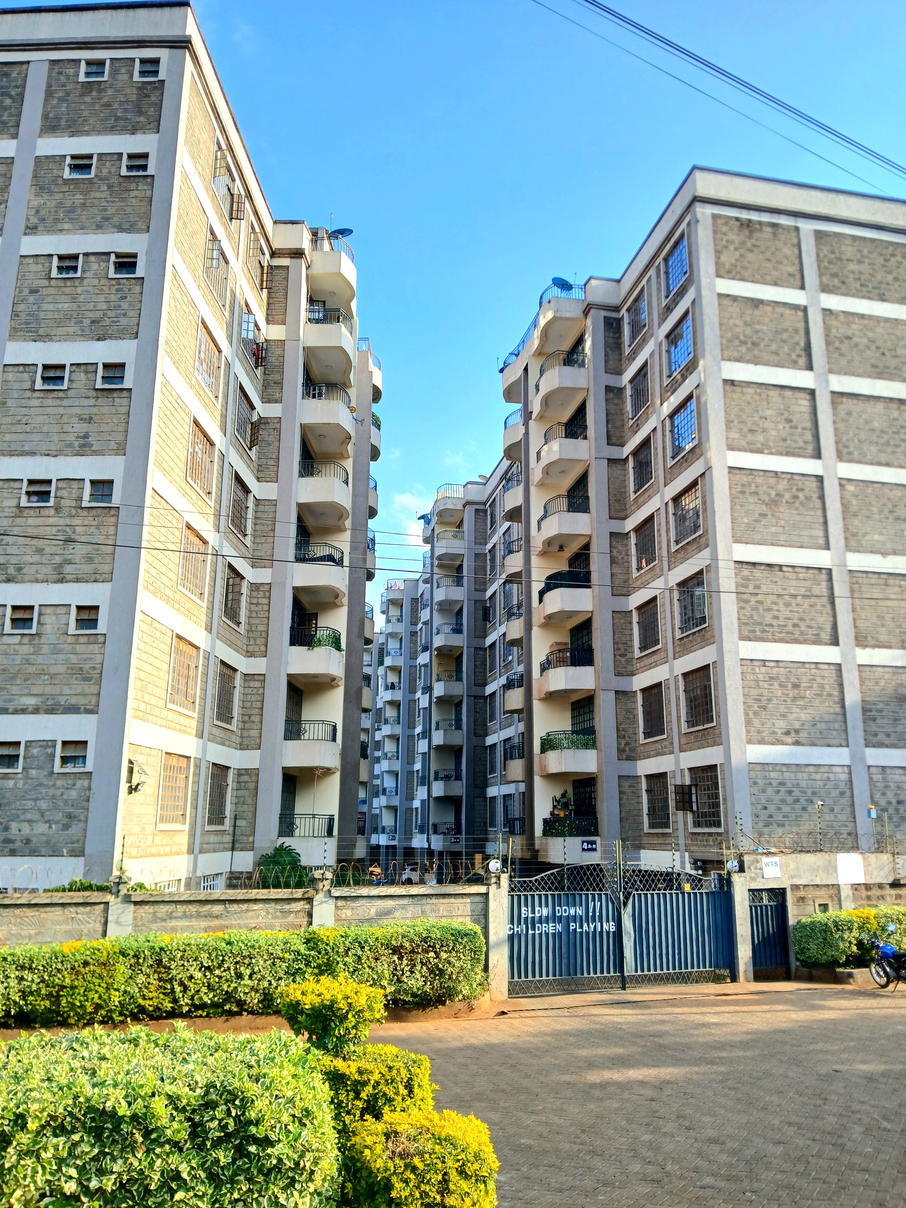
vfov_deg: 67.3
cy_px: 604
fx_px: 907
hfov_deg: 53.1
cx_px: 453
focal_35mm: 26
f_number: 1.8
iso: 20
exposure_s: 1/196
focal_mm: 3.98
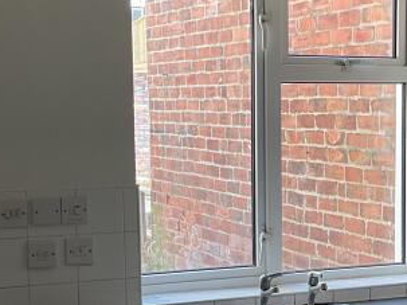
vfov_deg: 15.0
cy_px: 214
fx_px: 1152
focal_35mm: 98
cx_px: 371
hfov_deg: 19.6
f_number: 1.8
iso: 32
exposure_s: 1/60
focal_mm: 3
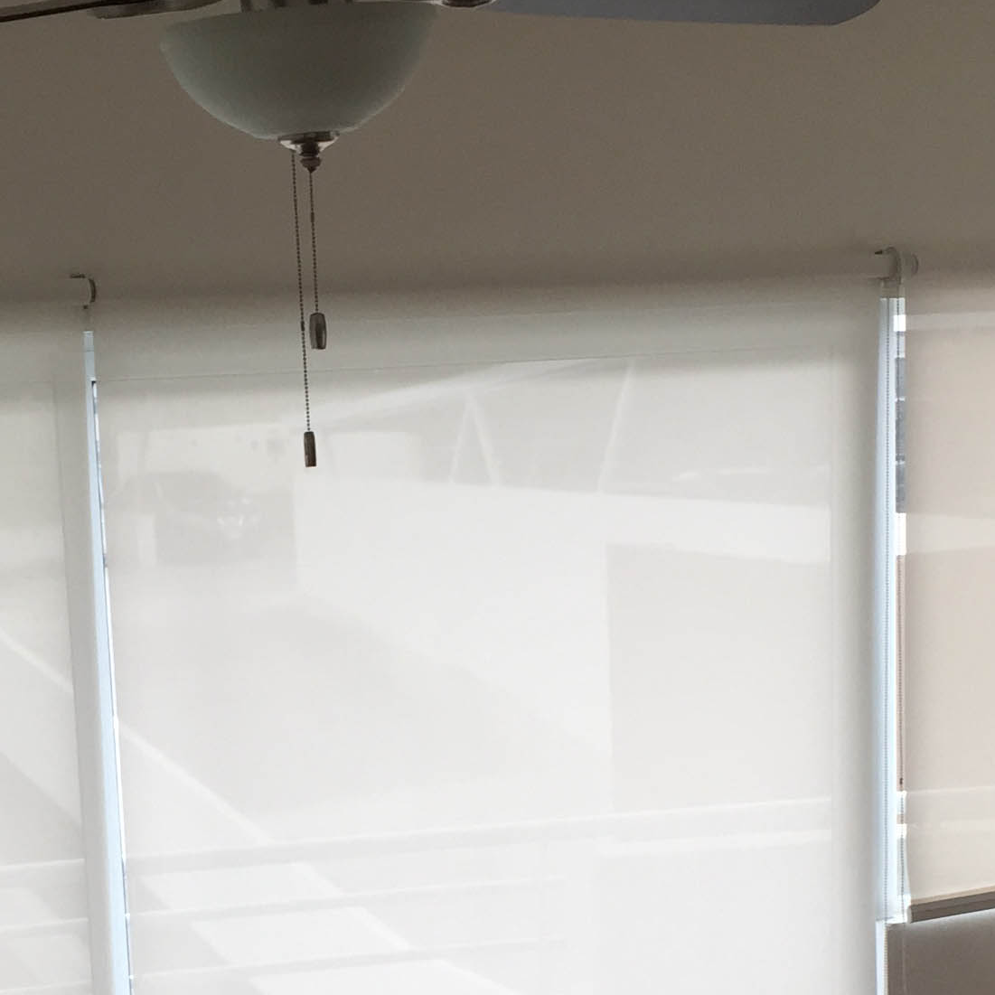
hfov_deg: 22.7
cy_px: 830
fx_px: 2472
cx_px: 405
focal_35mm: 76
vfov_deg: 22.4
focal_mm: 4.15
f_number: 2.2
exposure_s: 1/120
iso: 40
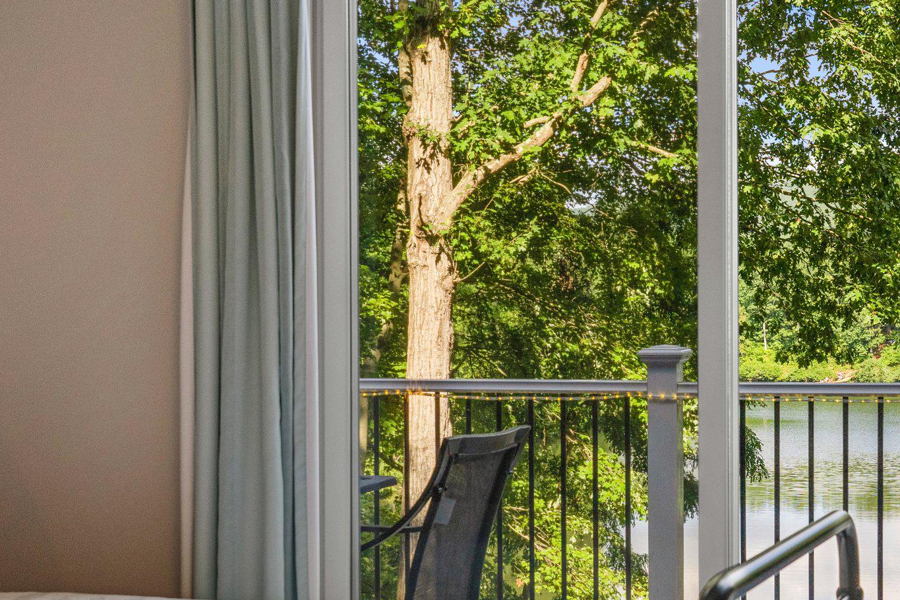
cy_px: 253
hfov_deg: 31.4
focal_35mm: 63
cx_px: 647
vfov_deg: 21.6
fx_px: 1575
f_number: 9
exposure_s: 1/50
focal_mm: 42
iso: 640
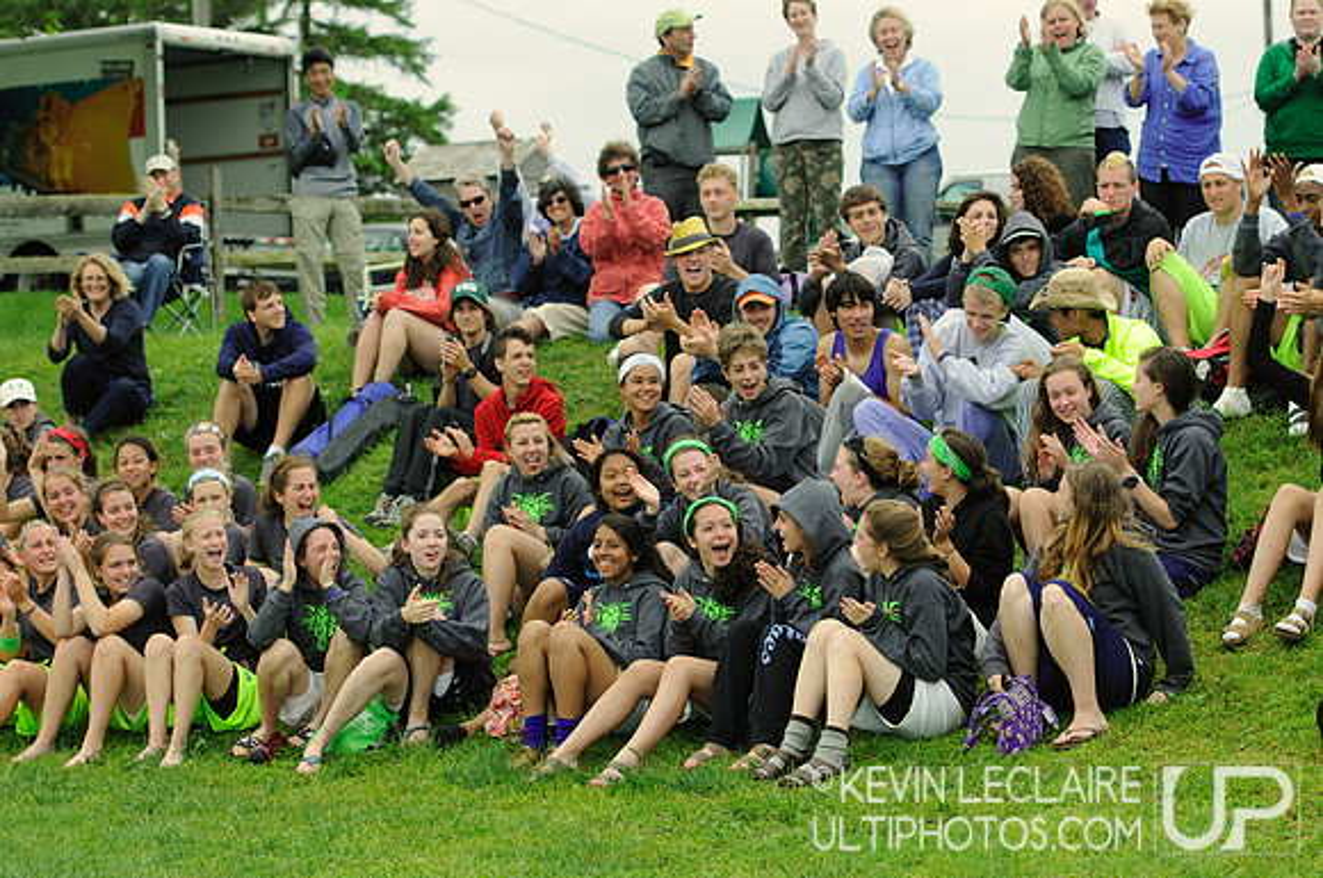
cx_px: 662
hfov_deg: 19.5
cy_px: 439
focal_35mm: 105
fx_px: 3853
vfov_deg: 13.0
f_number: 3.5
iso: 250
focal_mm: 70
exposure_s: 1/1000
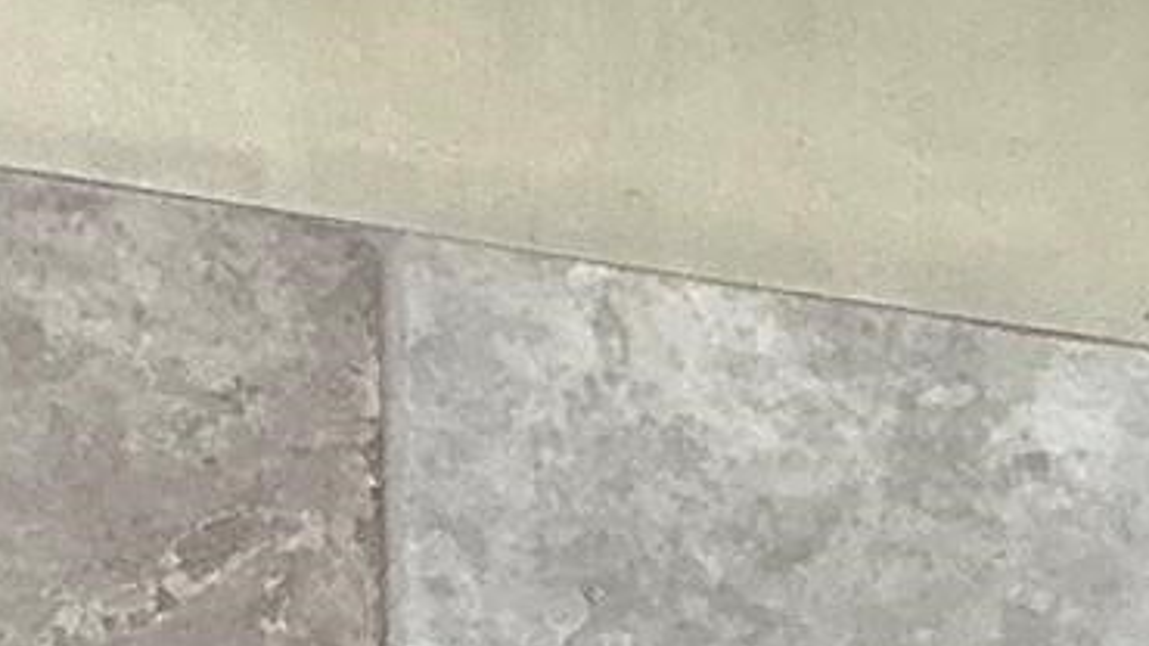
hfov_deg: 11.6
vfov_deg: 6.2
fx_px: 5331
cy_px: -1454
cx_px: -733
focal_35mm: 175
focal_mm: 3
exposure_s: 1/60
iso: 160
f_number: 1.8
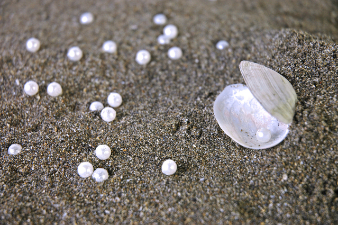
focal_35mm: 105
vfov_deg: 13.0
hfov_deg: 19.5
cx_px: 169
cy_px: 112
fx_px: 985
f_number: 4.5
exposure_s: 1/5000
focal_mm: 70
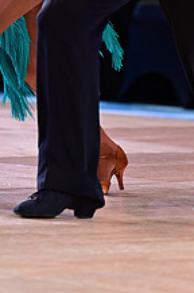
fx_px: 3795
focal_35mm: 468
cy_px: -88
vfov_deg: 4.4
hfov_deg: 2.9
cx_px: 46
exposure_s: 1/250
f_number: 3.5
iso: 1600
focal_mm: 175
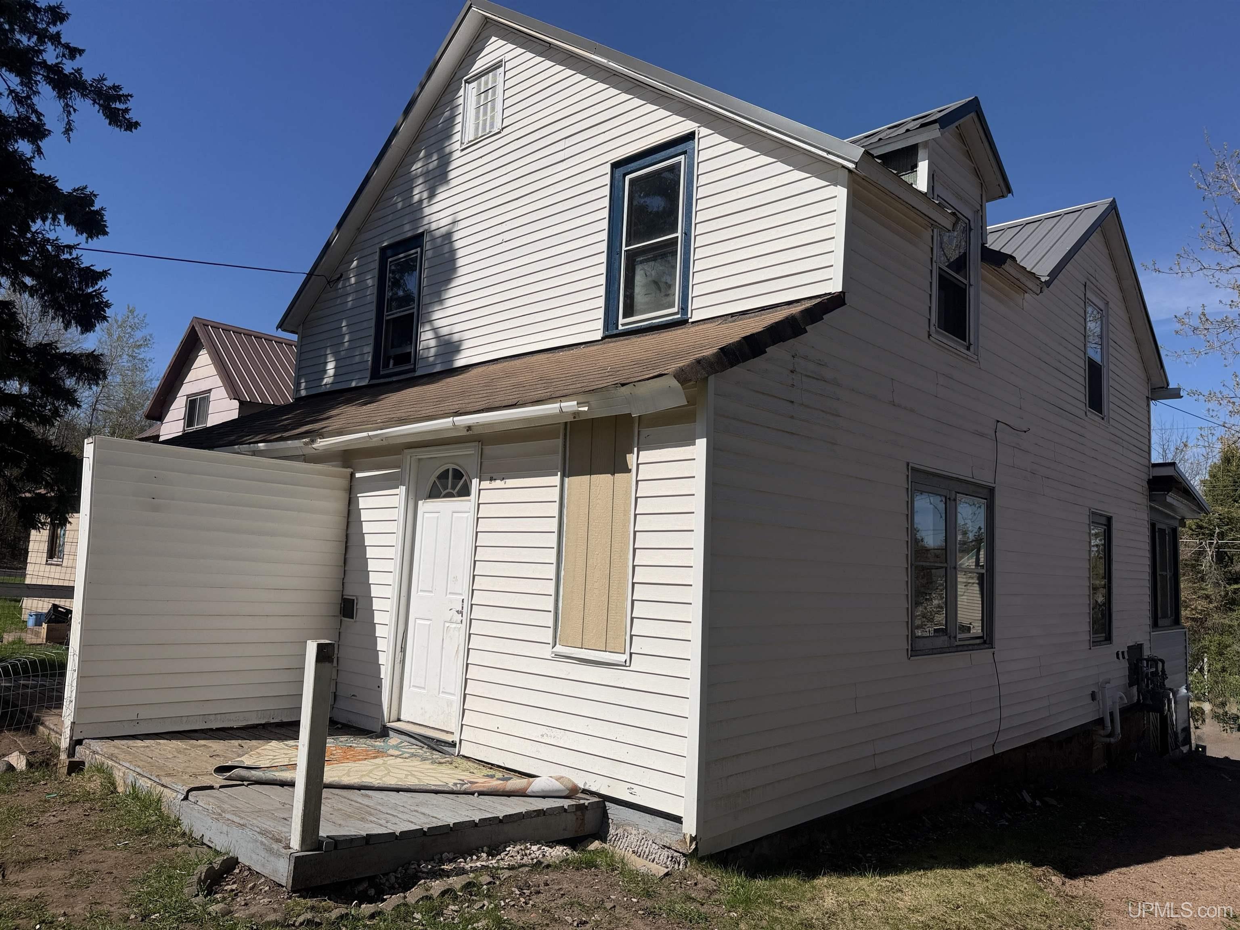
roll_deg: -2.1
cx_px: 620
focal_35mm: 24
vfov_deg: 56.8
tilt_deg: +6.5
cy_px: 465
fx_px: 860
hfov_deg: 71.6
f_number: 1.78
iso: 80
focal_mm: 6.76
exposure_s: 1/9091
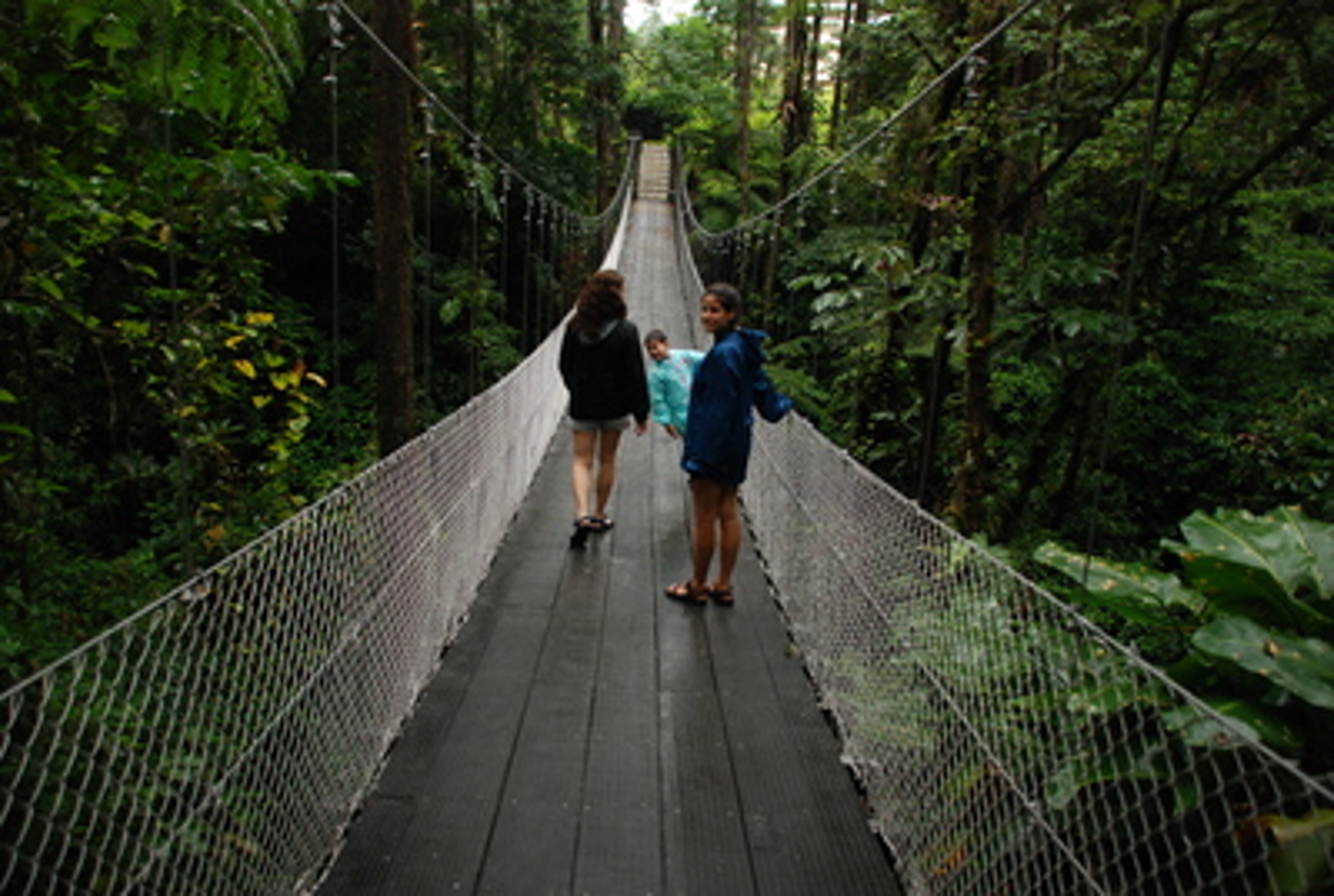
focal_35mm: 27
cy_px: 448
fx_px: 1003
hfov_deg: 67.2
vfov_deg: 48.2
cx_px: 667
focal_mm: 18
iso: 500
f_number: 3.5
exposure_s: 1/250
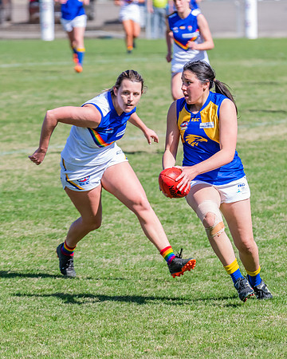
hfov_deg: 3.5
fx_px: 4663
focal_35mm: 439
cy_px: 213
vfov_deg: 4.4
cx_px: 230
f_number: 8
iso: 800
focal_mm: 260
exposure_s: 1/1600
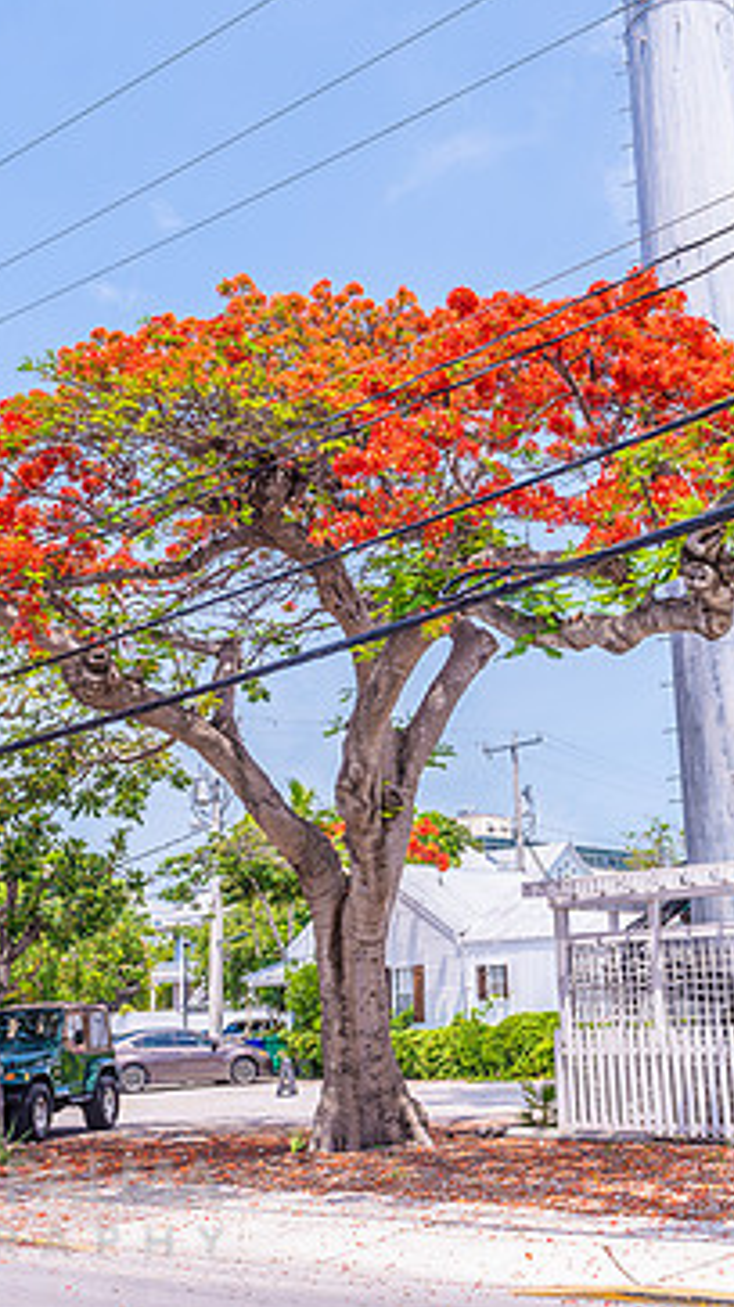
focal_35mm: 42
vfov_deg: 48.3
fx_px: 1454
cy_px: 582
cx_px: 420
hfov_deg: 28.3
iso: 64
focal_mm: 24
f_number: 8
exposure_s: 1/100
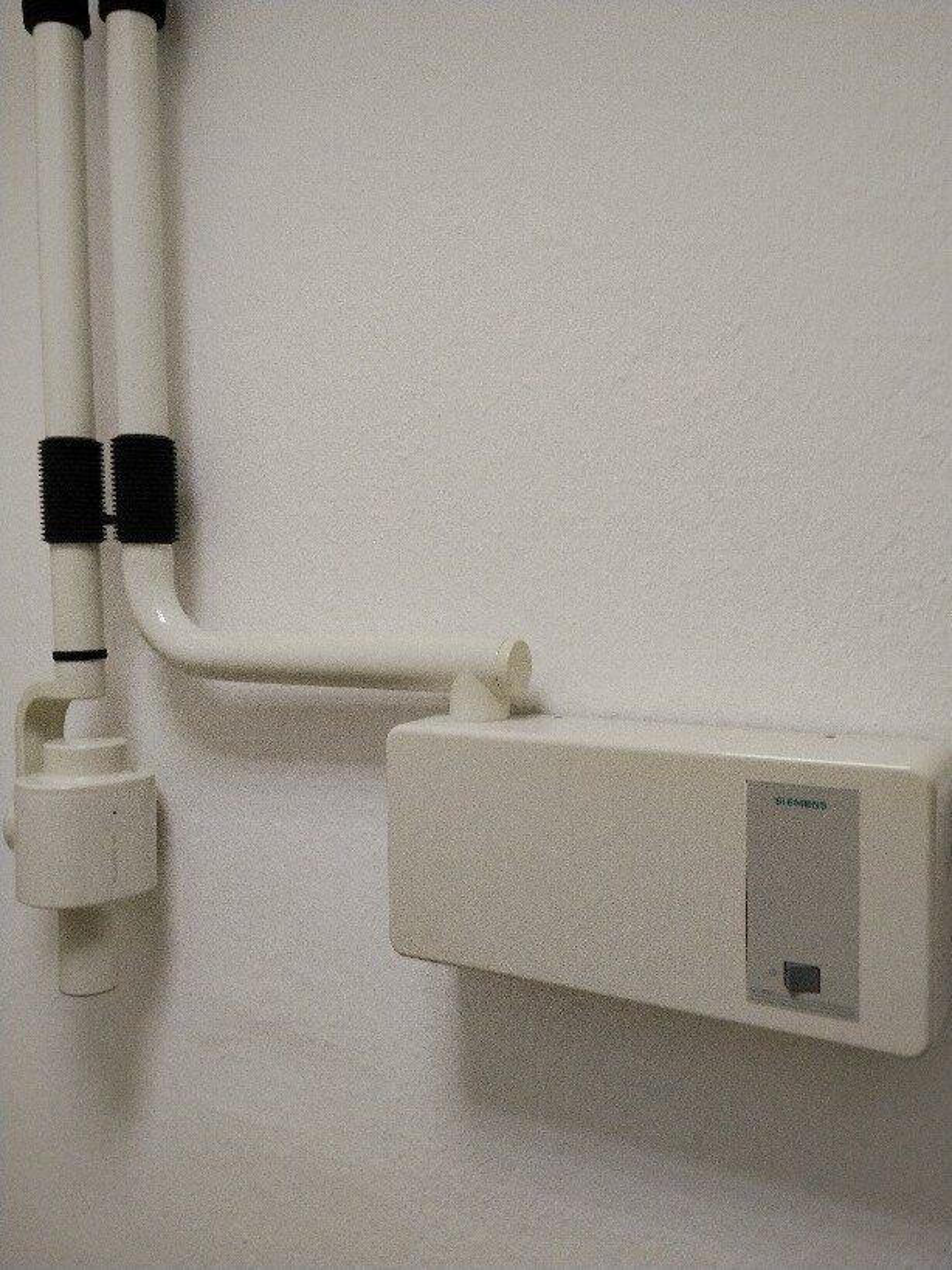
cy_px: 635
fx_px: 1064
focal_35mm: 29
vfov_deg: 61.7
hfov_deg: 48.2
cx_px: 476
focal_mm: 4.22
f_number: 1.8
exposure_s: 1/100
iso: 200
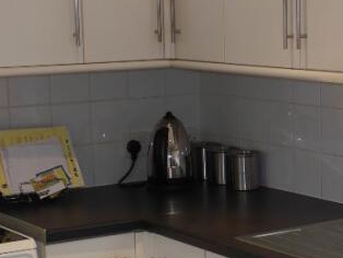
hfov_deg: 17.5
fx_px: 1101
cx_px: 288
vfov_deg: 13.3
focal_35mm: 111
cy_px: 184
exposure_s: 1/30
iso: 200
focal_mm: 17
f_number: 4
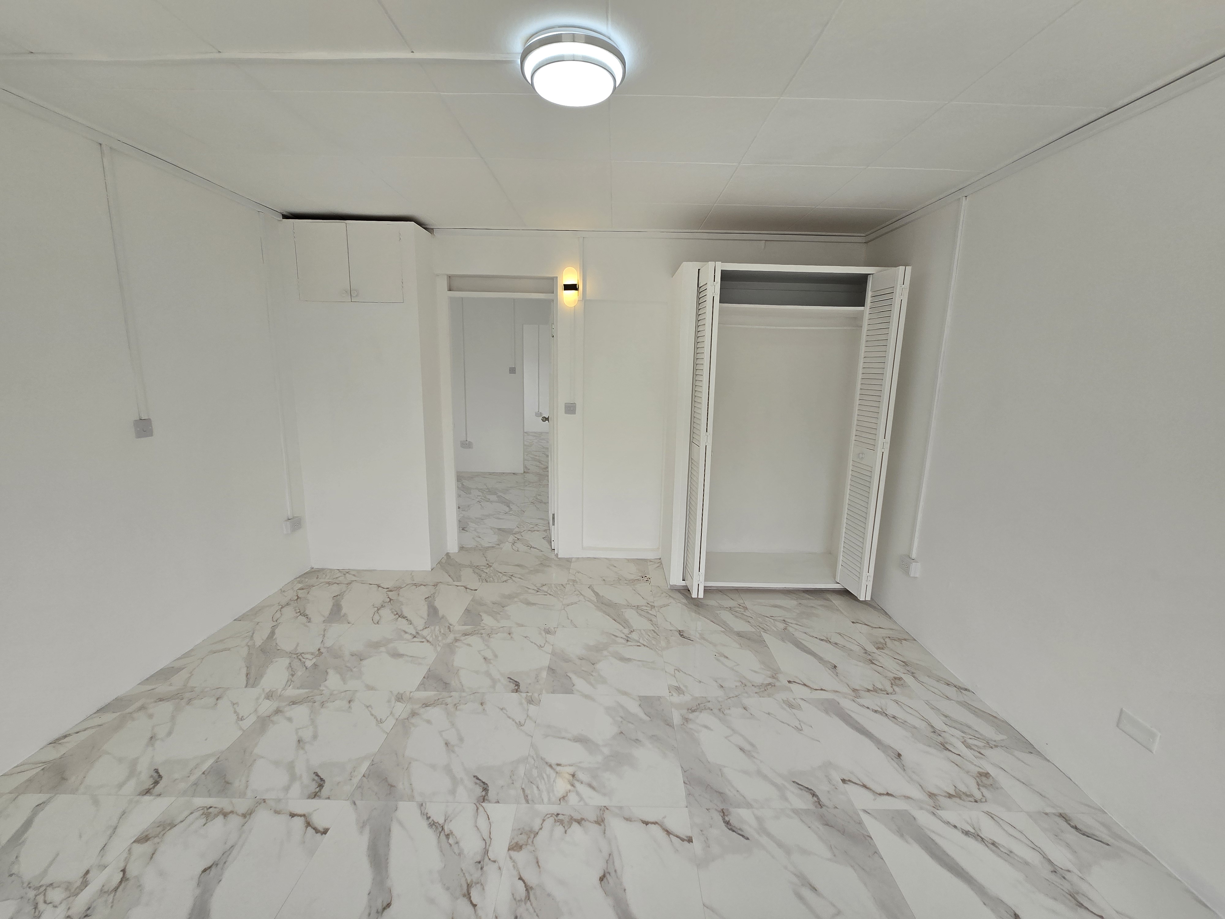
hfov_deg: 106.2
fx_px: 460
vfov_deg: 89.9
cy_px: 460
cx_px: 612
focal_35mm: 13
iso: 50
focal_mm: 2.2
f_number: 2.2
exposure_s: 1/124
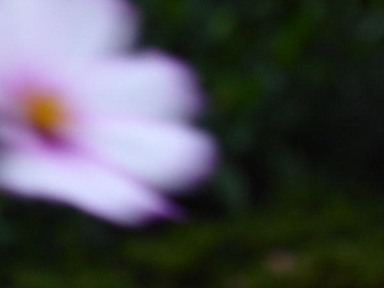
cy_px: 144
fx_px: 4437
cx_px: 192
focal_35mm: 400
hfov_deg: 5.0
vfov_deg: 3.7
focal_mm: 71.7
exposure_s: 1/13
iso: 400
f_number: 6
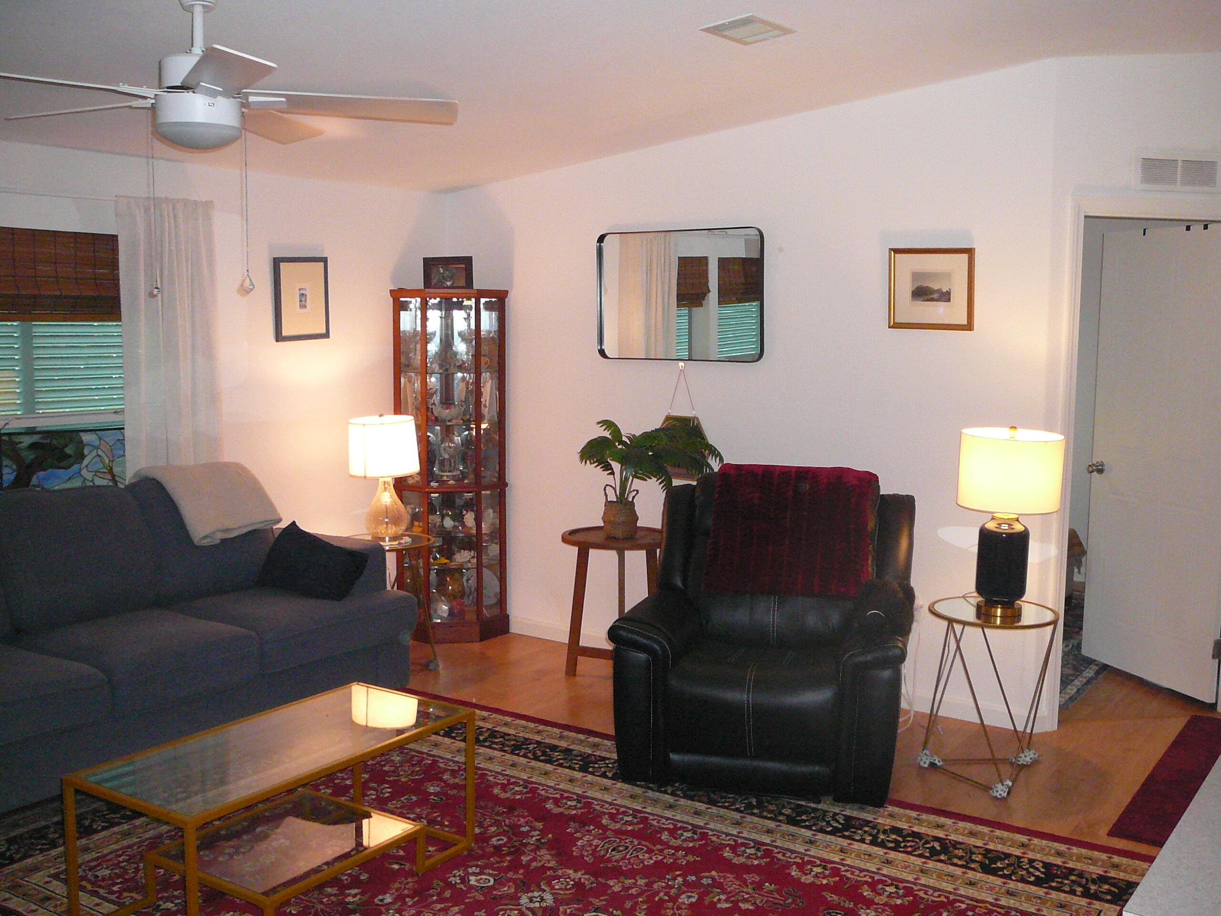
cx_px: 610
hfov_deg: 52.6
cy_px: 458
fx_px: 1235
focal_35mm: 35
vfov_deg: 40.7
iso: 320
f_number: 2.8
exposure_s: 1/30
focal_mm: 5.2
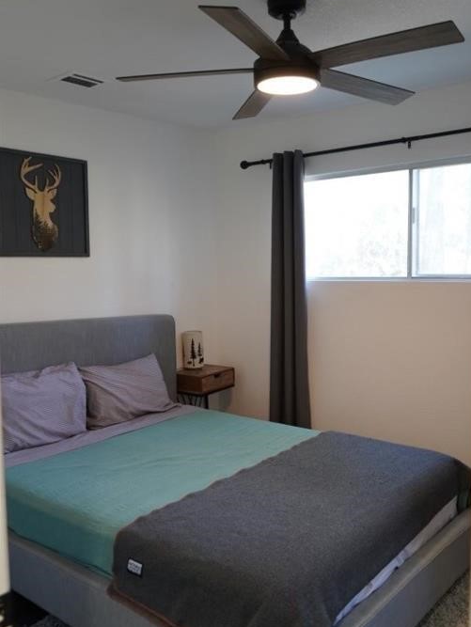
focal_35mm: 31
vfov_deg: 58.3
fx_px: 562
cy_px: 316
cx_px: 240
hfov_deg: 45.5
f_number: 3.5
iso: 2000
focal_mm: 28
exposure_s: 1/160
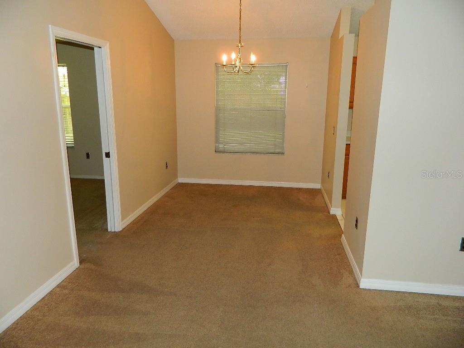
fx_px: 335
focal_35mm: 25
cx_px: 232
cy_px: 174
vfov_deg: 54.9
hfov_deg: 69.4
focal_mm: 4.5
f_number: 3.1
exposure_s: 1/30
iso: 200
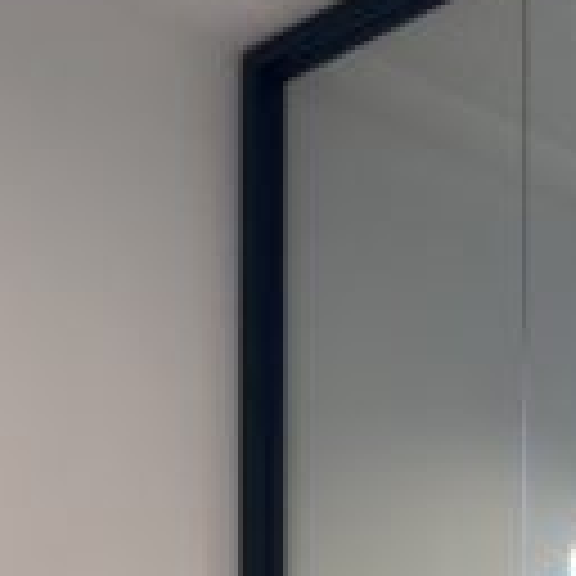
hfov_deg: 13.3
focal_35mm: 125
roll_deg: +0.9
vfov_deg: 12.5
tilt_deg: +4.9
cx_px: 806
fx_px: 2353
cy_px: 1107
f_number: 1.8
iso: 40
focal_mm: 4.25
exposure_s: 1/100
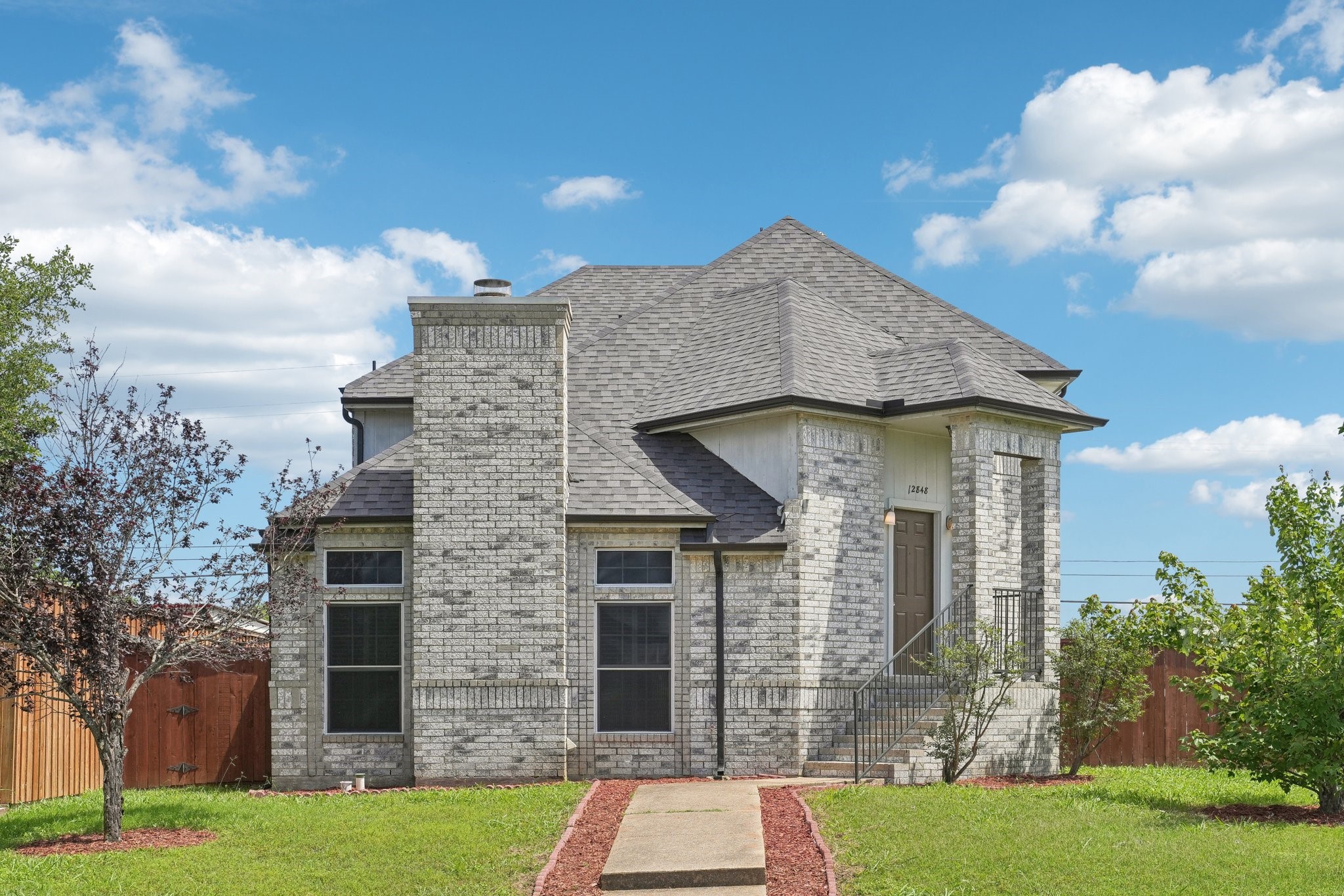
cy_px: 448
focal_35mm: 48
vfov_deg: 28.1
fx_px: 1792
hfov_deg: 41.1
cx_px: 672
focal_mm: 48
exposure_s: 1/1000
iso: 400
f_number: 8
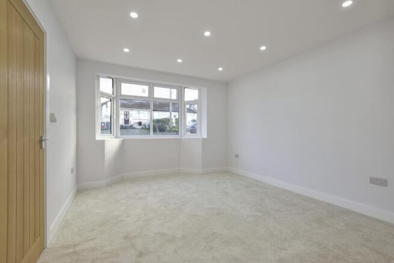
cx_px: 197
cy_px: 132
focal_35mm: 15
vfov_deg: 77.4
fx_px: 164
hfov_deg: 100.4
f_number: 8
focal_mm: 10
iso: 640
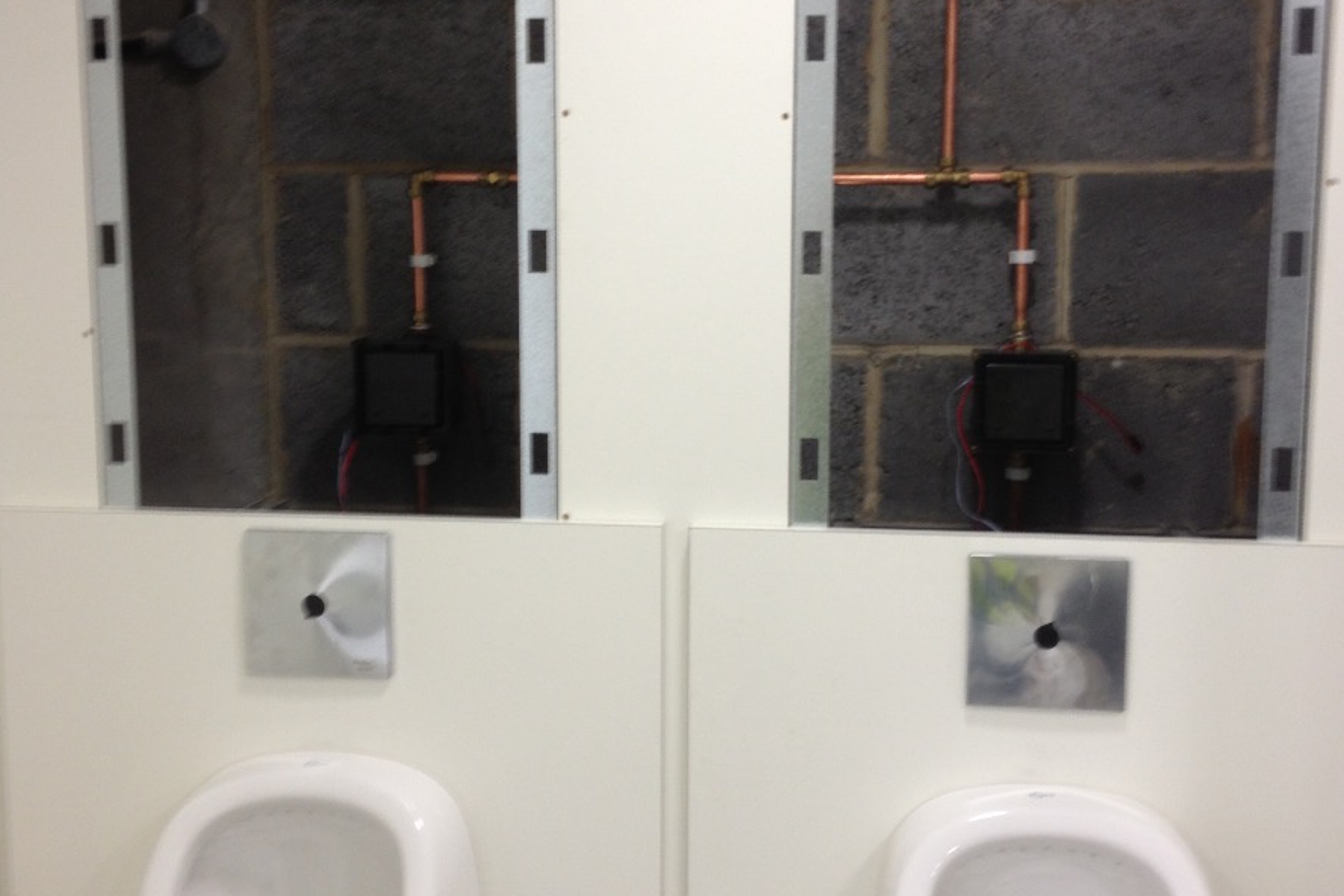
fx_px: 1829
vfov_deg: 27.5
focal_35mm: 49
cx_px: 668
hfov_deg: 40.3
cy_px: 434
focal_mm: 4.28
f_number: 2.4
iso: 50
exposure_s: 1/20
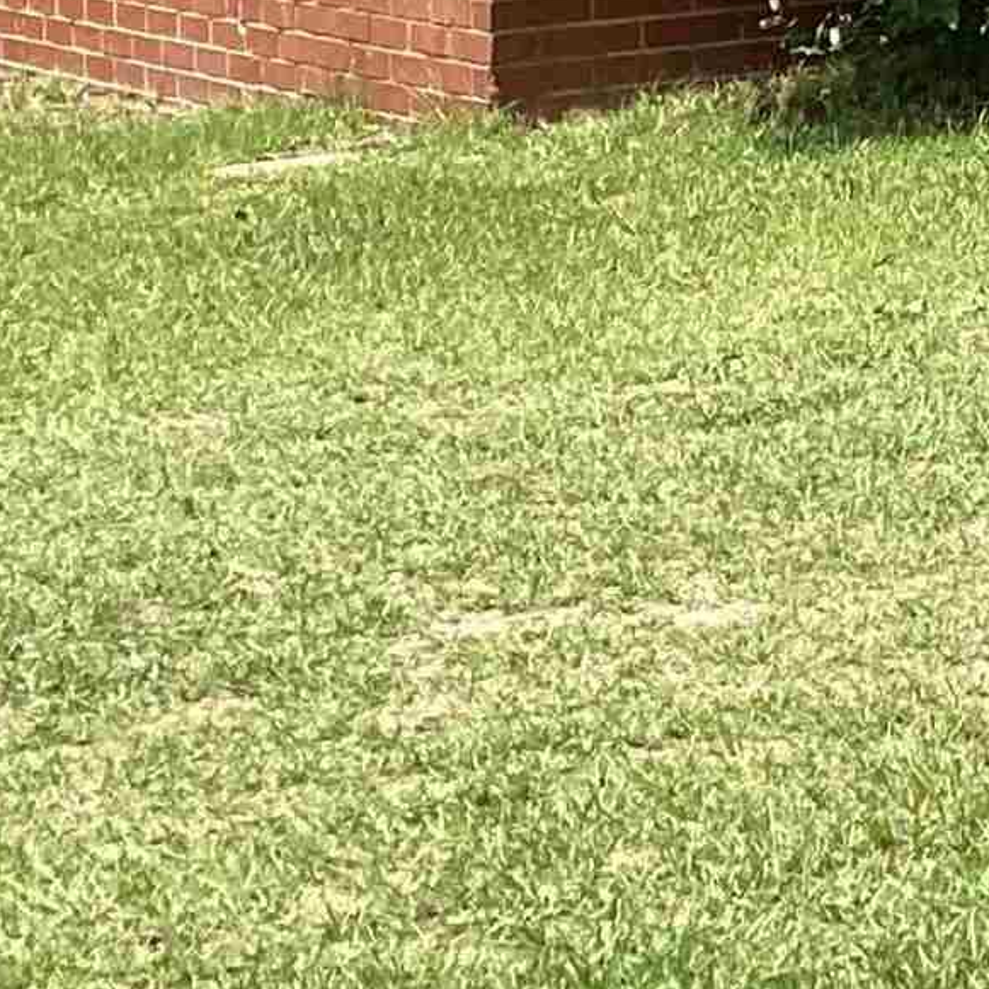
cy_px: -654
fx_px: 4687
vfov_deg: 11.4
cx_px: 1915
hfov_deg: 11.0
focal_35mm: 145
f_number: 2.4
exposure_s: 1/747
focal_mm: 3.3
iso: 25
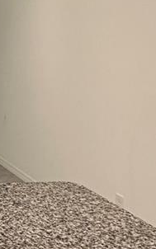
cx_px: -140
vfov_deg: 33.9
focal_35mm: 59
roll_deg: -0.1
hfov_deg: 17.2
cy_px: 68
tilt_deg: -3.8
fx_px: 401
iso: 200
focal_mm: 2.22
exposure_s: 1/120
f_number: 2.2
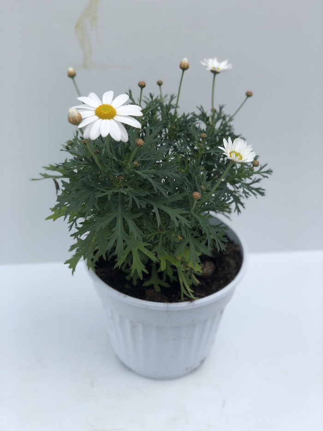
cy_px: 216
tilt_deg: -36.9
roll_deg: -1.5
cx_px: 162
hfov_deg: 28.0
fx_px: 647
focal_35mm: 52
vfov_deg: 36.8
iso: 16
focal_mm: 6
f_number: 2.4
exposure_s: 1/154
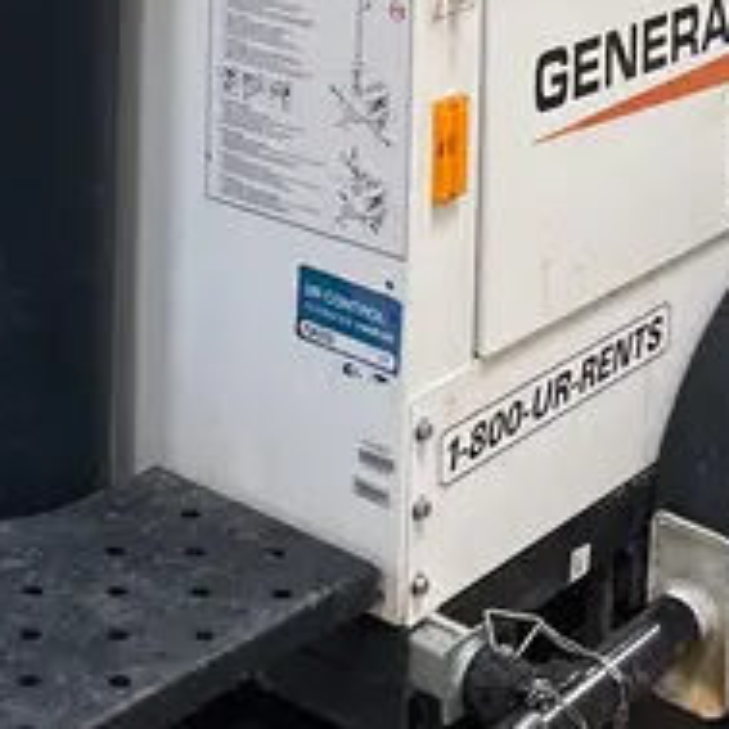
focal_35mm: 89
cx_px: 239
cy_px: -384
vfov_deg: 17.4
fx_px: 2121
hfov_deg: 19.4
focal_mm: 5.1
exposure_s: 1/60
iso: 200
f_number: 1.6
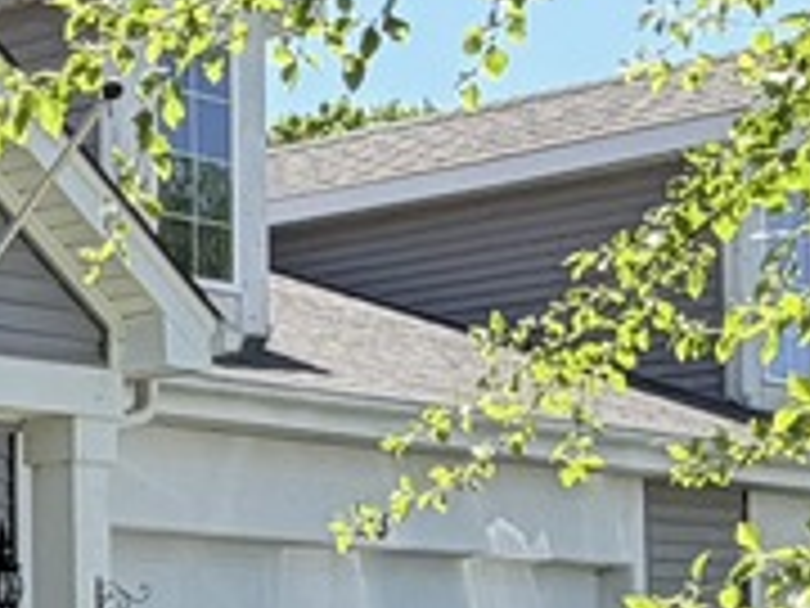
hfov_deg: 15.0
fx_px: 2621
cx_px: -688
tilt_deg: +2.8
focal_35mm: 112
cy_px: 640
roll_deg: +0.5
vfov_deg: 13.0
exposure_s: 1/770
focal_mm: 2.22
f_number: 2.2
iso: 25
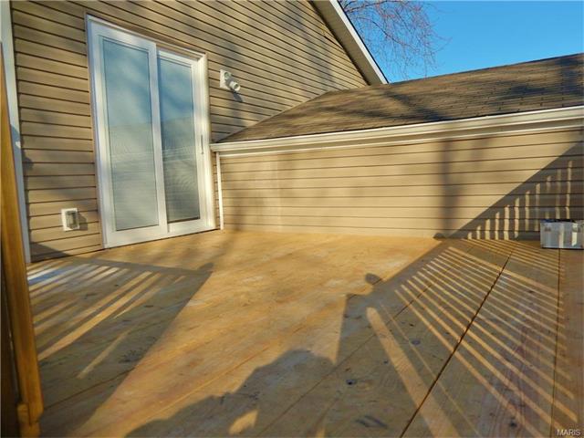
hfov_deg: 69.4
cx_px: 292
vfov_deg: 54.9
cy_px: 219
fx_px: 422
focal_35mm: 25
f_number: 6.8
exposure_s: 1/400
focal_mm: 4.5
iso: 125
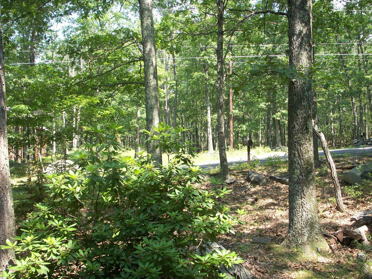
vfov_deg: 38.7
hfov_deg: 50.1
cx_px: 186
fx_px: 398
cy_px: 140
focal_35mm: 37
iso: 50
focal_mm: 7.7
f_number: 3.5
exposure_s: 1/100
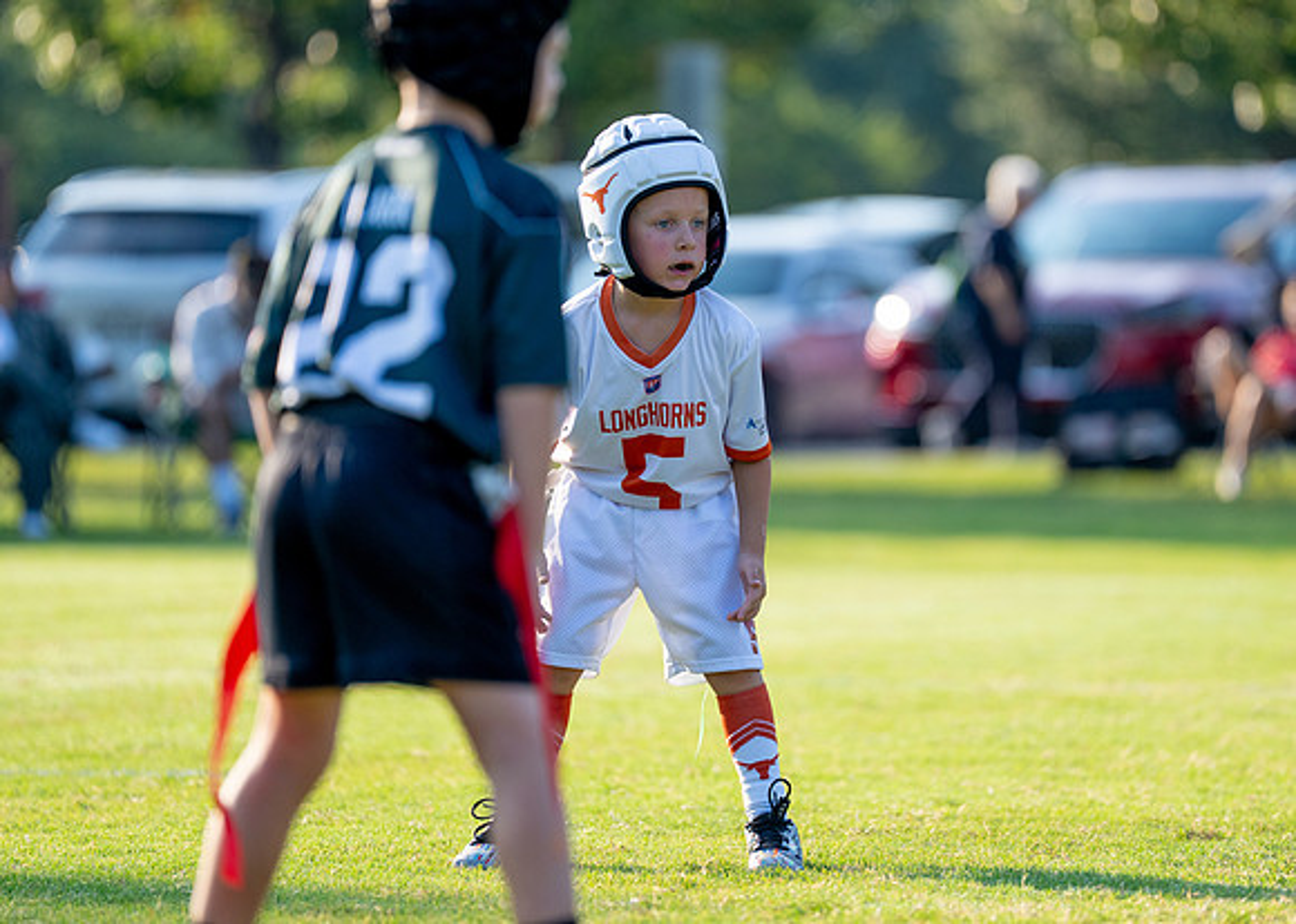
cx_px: 749
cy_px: 406
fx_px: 9983
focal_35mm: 271
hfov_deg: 7.4
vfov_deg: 5.3
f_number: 2.8
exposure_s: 1/2000
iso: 250
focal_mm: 200
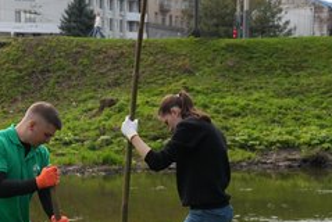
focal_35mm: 77
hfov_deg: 26.1
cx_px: 111
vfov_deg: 17.6
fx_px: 711
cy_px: 182
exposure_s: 1/125
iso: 1250
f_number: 5
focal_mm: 46
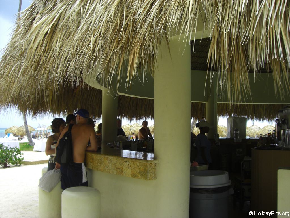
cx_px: 145
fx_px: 318
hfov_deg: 49.0
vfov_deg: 37.7
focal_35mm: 38
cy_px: 109
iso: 64
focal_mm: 6.2
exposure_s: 1/400
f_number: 2.7
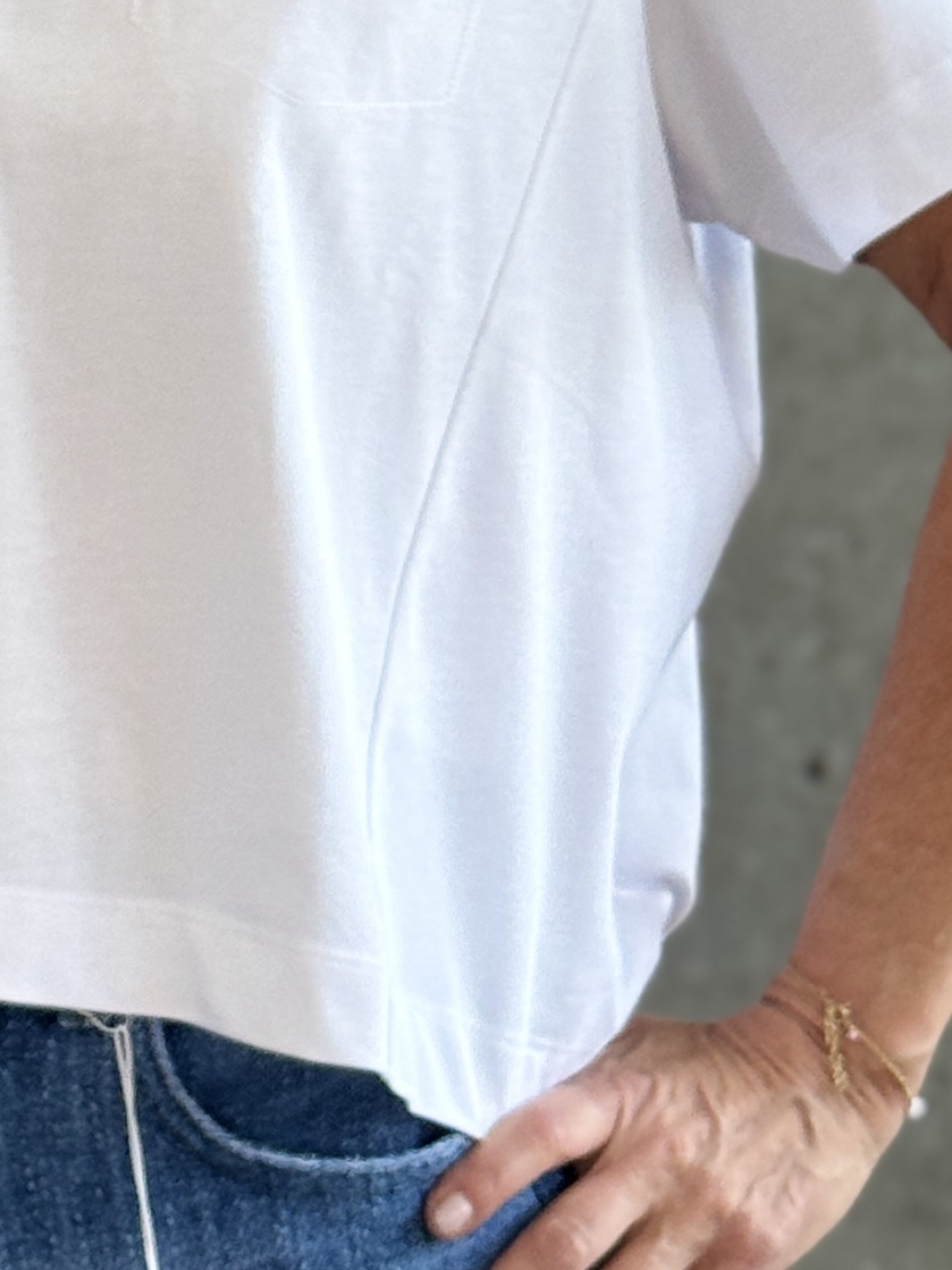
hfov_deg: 8.5
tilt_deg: -4.4
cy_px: 31
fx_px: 6345
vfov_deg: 11.3
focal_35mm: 173
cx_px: -20
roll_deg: +1.5
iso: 64
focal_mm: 6.76
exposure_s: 1/100
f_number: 1.78
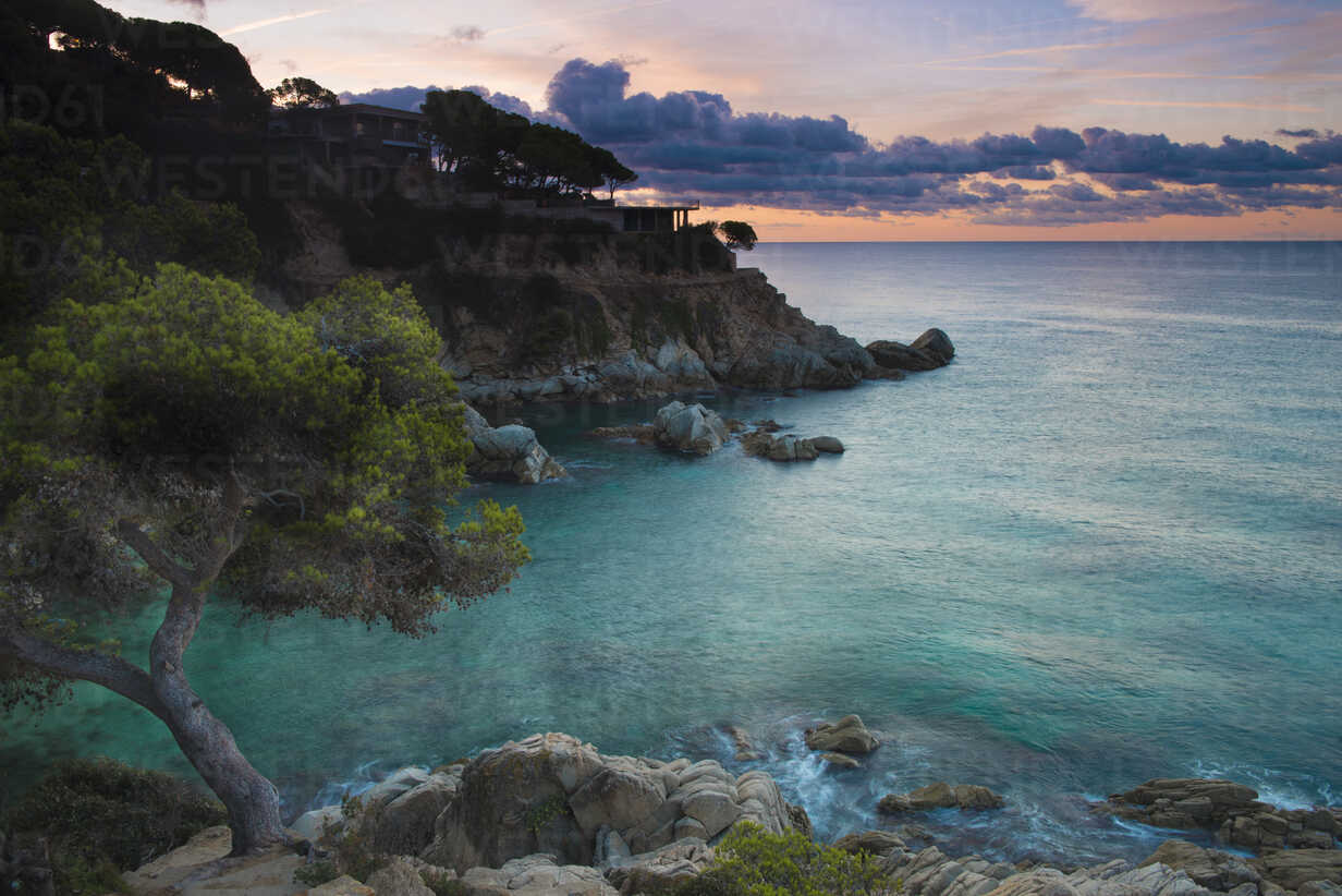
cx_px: 671
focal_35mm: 28
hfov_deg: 65.5
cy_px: 448
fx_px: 1044
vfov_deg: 46.4
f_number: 16
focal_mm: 28
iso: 100
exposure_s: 1
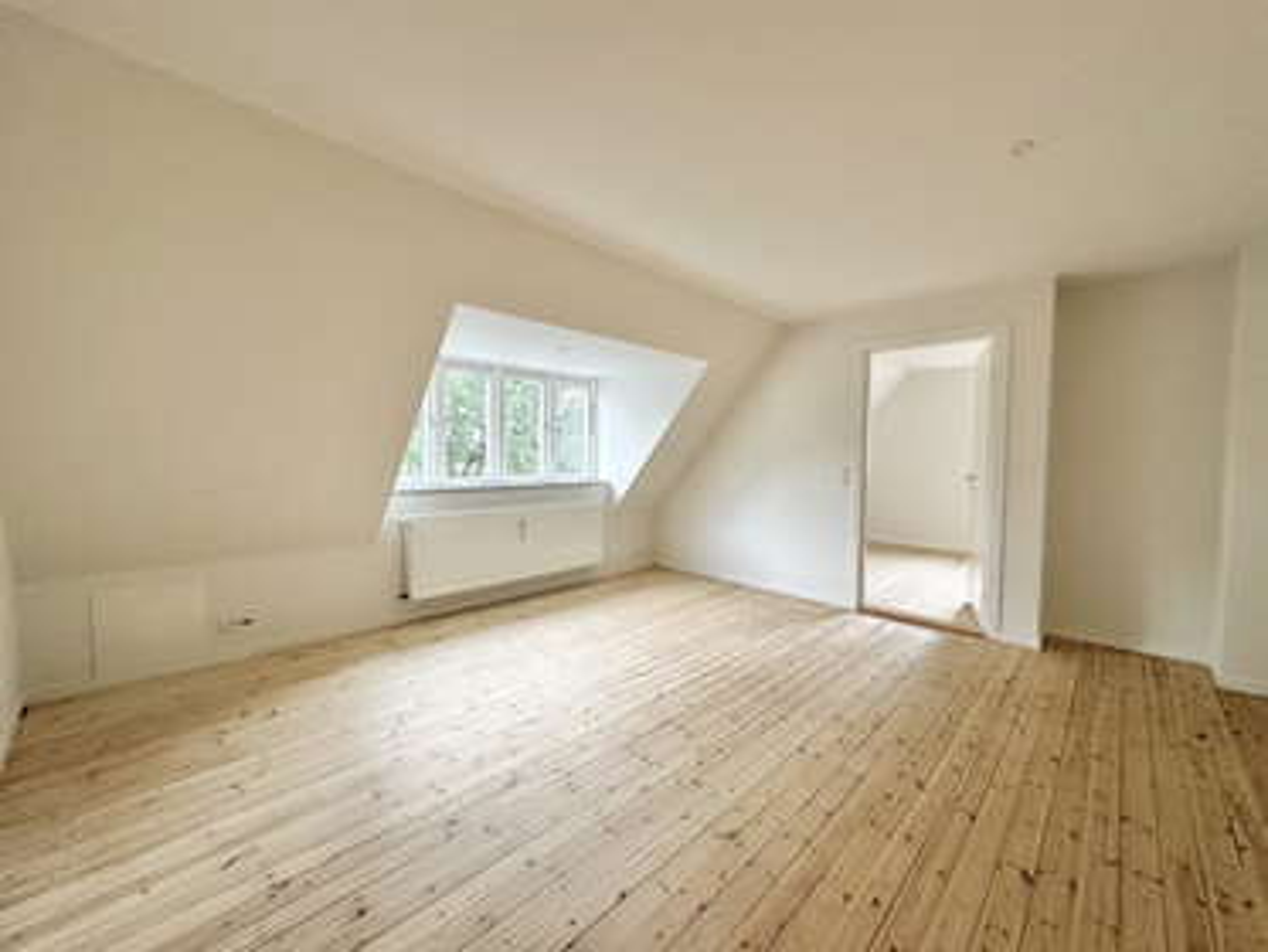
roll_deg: -0.6
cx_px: 634
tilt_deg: -2.3
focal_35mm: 14
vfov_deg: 85.7
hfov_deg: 102.0
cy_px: 476
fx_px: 513
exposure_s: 1/50
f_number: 2.2
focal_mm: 2.22
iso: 200
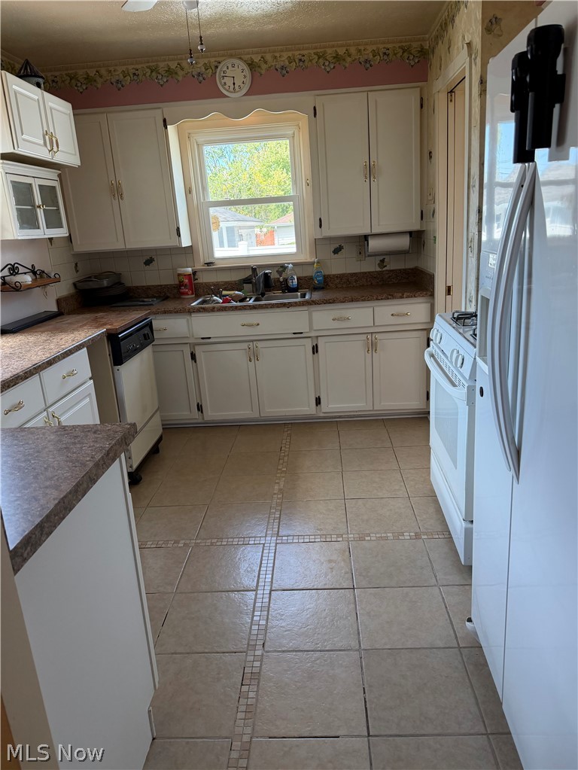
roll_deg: +3.3
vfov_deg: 71.6
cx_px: 289
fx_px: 534
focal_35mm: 24
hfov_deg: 56.8
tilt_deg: -16.1
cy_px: 385
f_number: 1.78
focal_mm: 6.76
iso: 200
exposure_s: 1/217
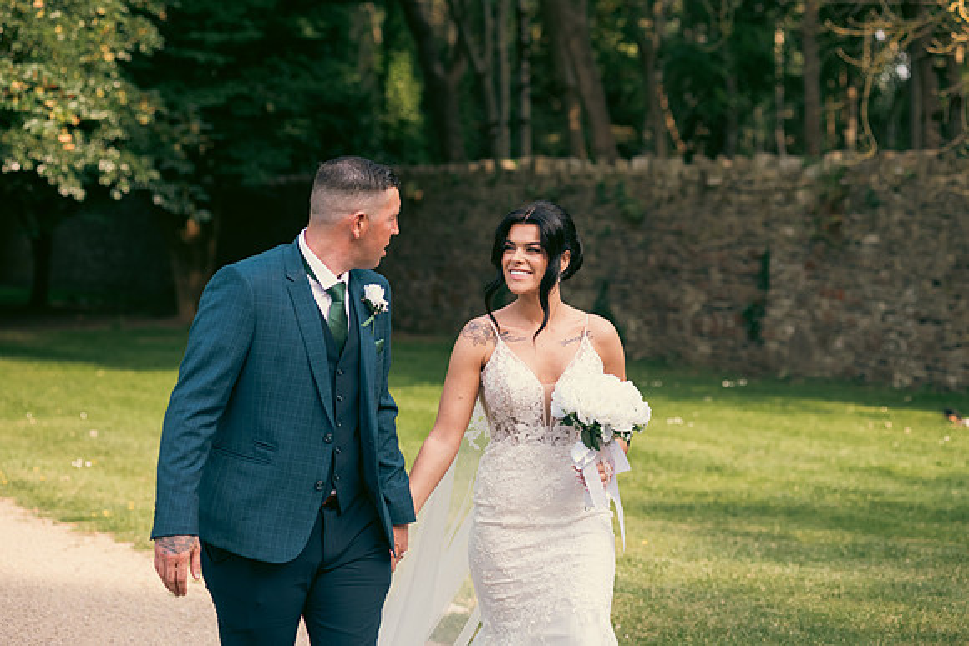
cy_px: 323
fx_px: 2692
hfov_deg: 20.4
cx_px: 484
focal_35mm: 100
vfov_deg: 13.7
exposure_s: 1/400
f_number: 3.5
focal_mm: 100
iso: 125
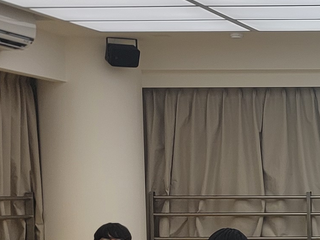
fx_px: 1184
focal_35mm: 128
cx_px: 583
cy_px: 254
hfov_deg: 13.7
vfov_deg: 11.4
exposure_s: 1/270
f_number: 1.8
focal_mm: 6.7
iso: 25
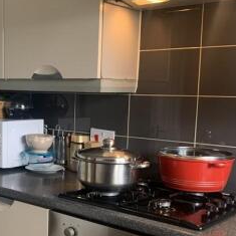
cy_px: 151
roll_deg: -0.6
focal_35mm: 57
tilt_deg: -7.1
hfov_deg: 29.5
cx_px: 54
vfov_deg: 29.9
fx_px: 440
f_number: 1.8
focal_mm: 4.25
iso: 250
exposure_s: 1/60
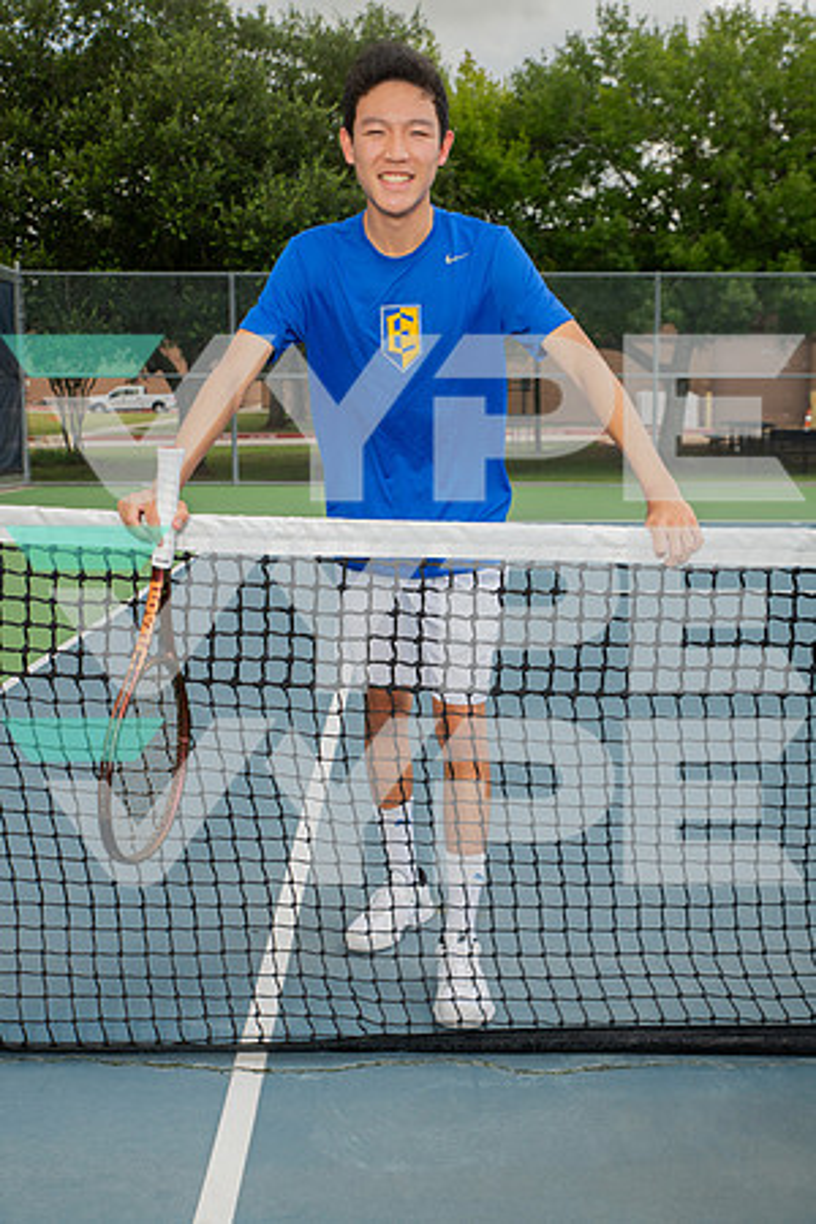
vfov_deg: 46.4
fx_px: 1428
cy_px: 612
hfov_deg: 31.9
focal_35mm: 42
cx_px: 408
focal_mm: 42
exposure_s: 1/250
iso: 100
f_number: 7.1
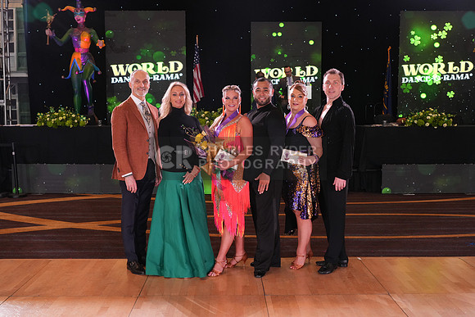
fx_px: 501
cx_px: 238
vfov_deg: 35.1
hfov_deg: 50.7
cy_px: 158
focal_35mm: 38
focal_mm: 38
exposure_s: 1/200
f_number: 5
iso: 1600
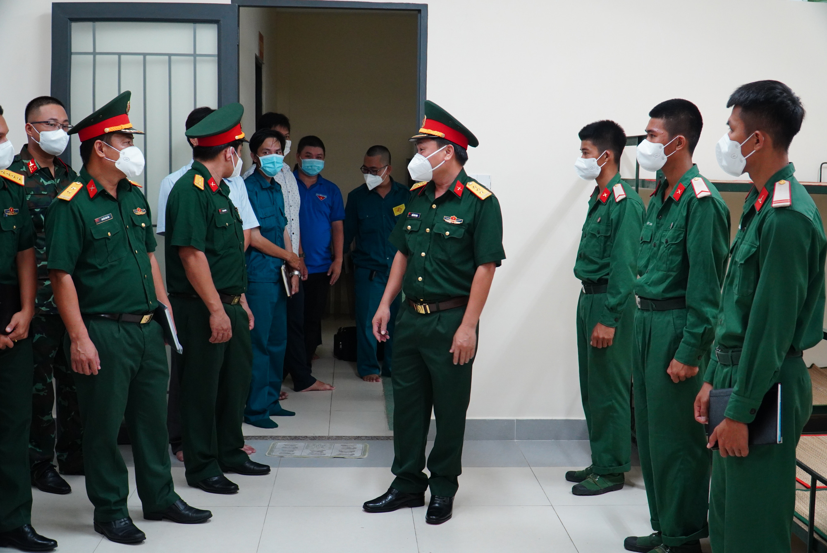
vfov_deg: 33.1
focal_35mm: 40
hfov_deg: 47.9
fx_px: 931
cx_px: 414
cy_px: 276
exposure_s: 1/100
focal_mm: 27
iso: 2000
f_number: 4
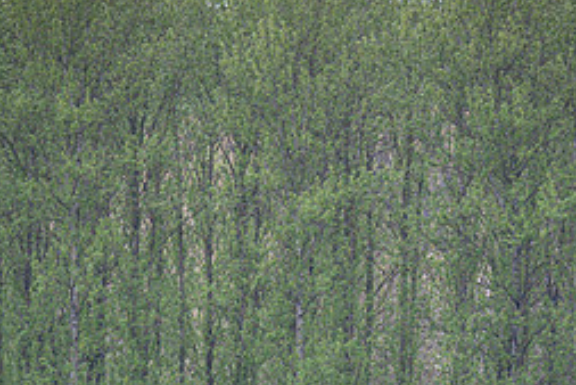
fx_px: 14920
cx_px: 342
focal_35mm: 932
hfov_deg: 2.2
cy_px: 498
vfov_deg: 1.5
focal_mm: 220
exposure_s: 1/1600
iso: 800
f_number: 5
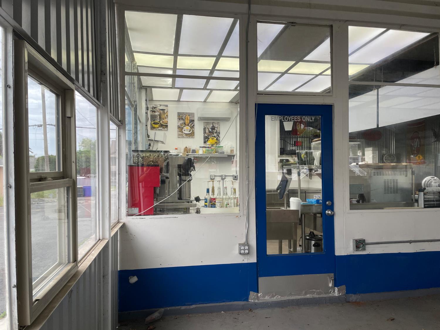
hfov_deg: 67.3
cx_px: 220
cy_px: 165
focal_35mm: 26
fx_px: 330
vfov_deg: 53.1
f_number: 1.6
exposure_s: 1/369
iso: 32
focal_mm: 4.2
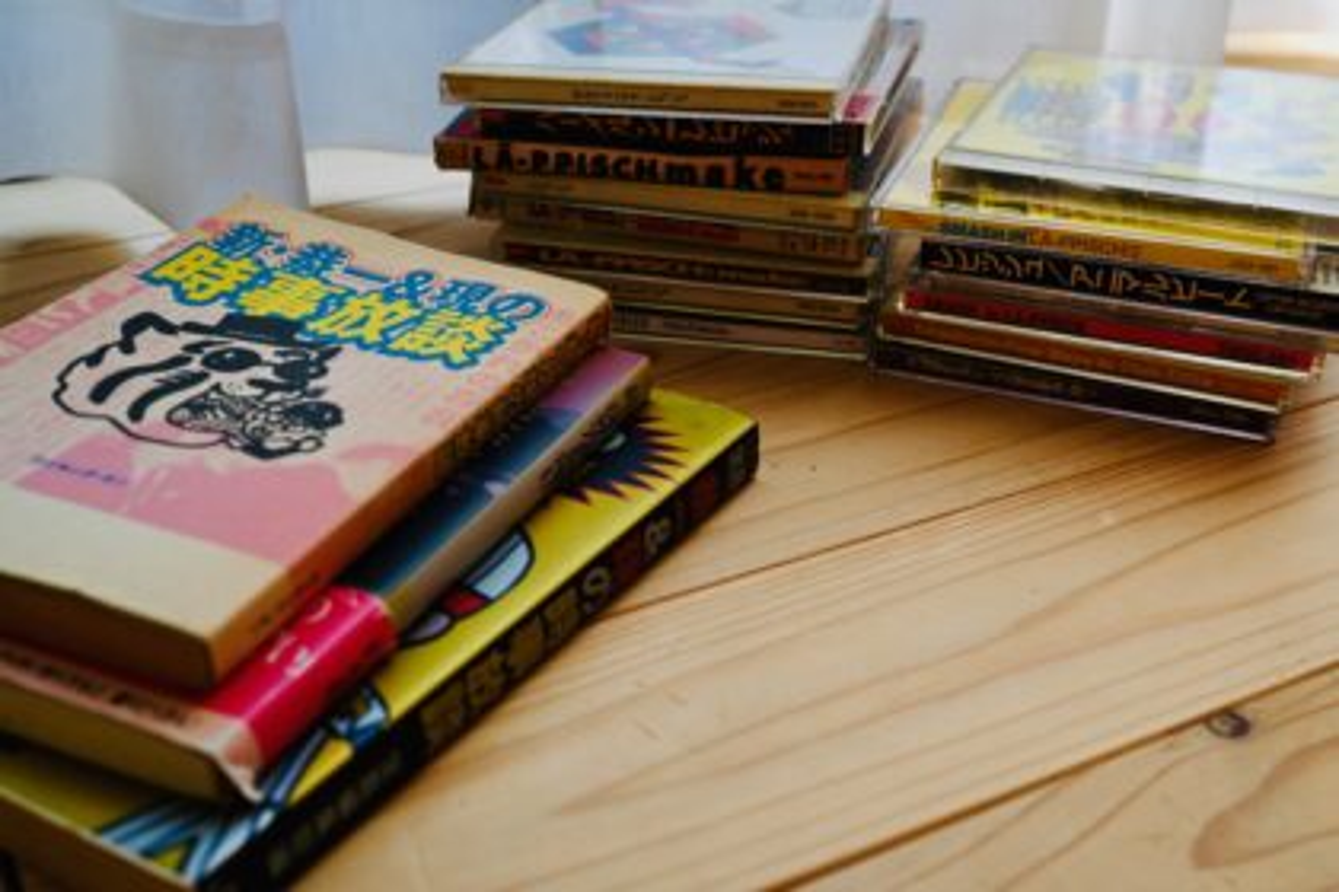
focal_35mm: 42
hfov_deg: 46.4
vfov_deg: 31.9
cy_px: 446
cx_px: 670
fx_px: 1562
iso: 200
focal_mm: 28
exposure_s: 1/250
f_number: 4
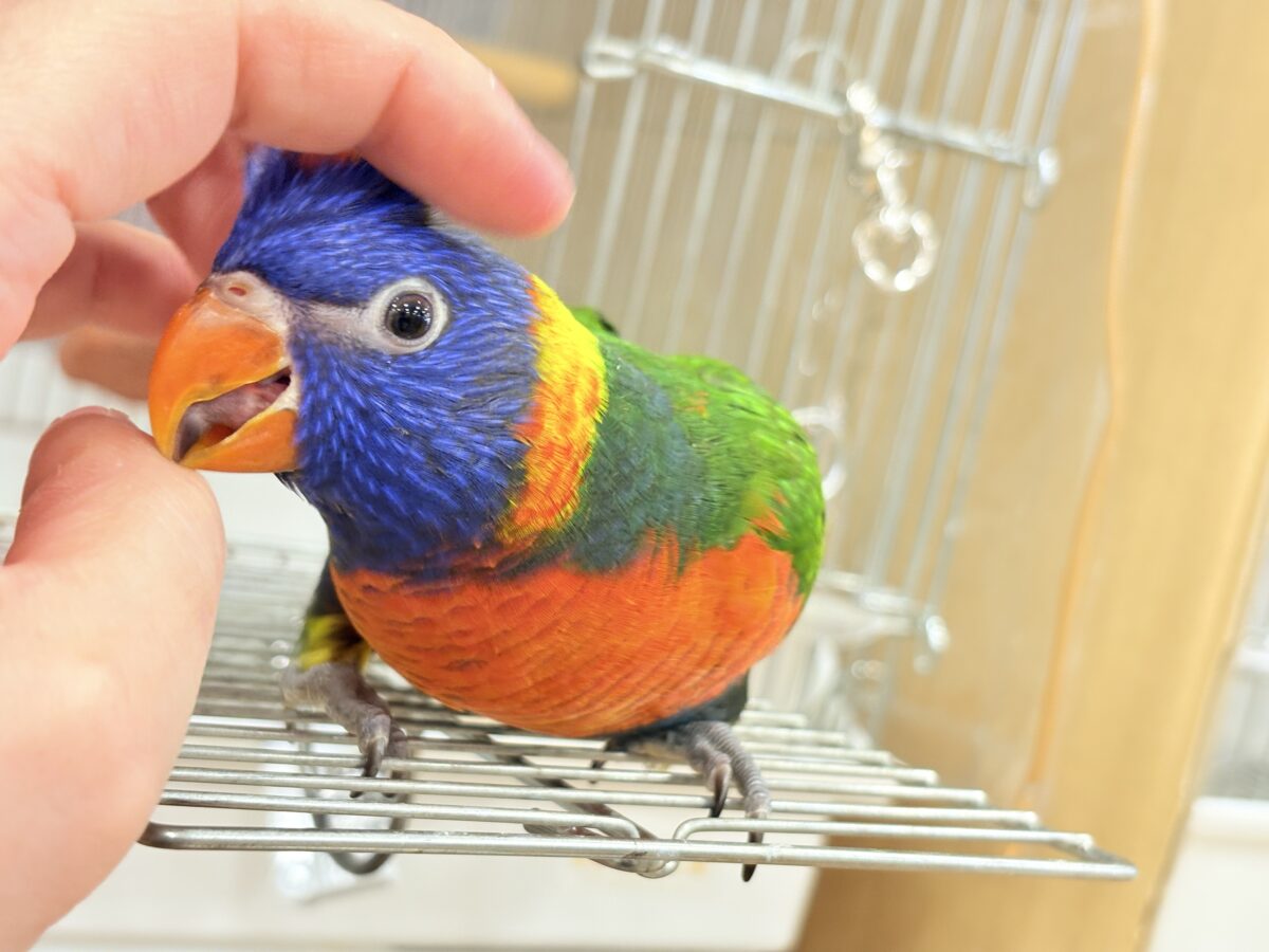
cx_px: 634
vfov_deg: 28.0
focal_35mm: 52
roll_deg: -11.0
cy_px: 476
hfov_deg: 36.8
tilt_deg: -5.1
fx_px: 1906
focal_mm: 5.96
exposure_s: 1/33
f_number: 1.6
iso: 100
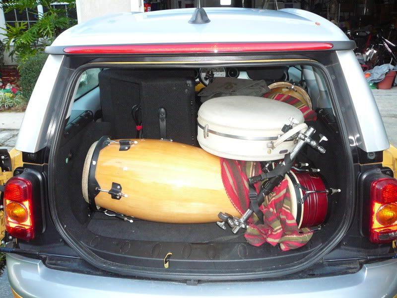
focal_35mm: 35
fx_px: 401
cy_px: 149
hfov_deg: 52.6
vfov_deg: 40.7
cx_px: 198
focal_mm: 5.2
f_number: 2.8
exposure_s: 1/30
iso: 200
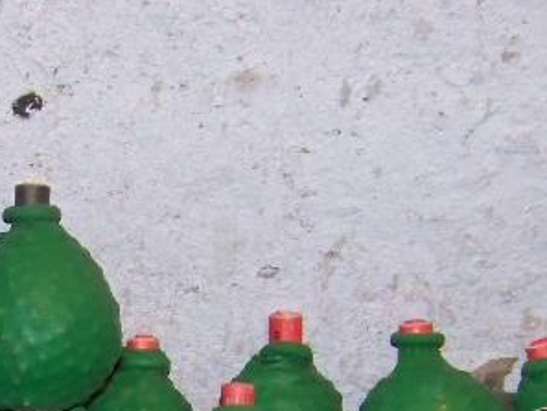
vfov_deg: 11.6
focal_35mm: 124
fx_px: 1960
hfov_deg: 15.4
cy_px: 540
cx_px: -70
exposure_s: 1/30
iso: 200
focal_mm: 5.85
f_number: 2.8
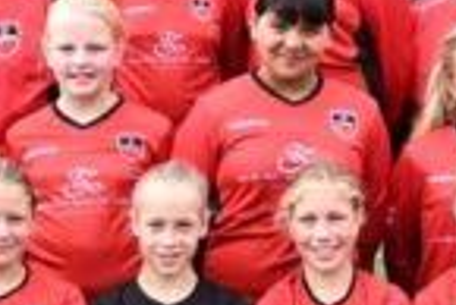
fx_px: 1953
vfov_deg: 8.9
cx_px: 198
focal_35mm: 154
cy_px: 266
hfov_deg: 13.3
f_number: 4.5
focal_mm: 19
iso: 500
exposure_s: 1/800
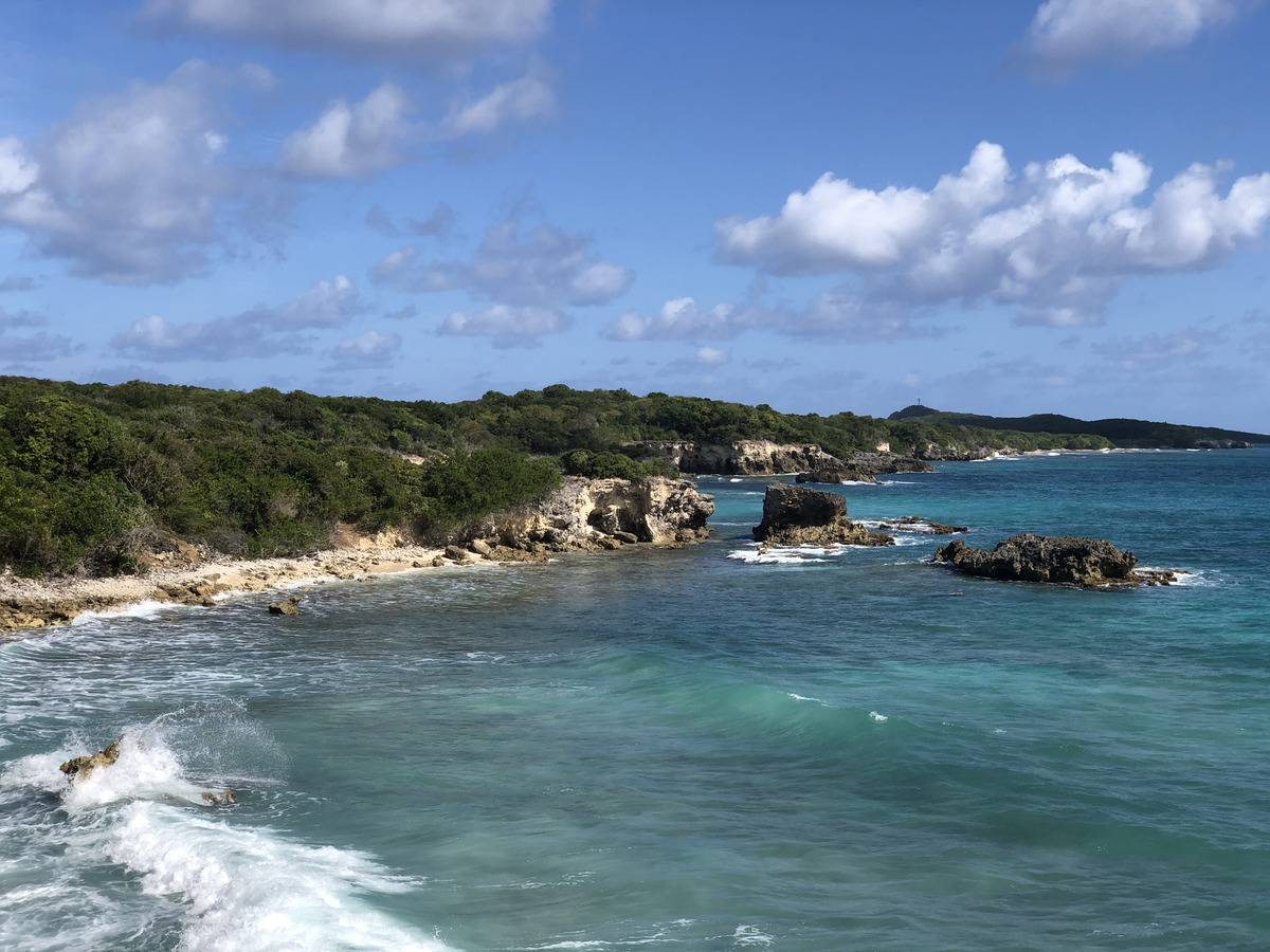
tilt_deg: -1.4
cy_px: 476
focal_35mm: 52
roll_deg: +0.7
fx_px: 1908
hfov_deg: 36.8
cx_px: 635
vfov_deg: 28.0
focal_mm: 6
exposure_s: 1/1548
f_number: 2.4
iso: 16
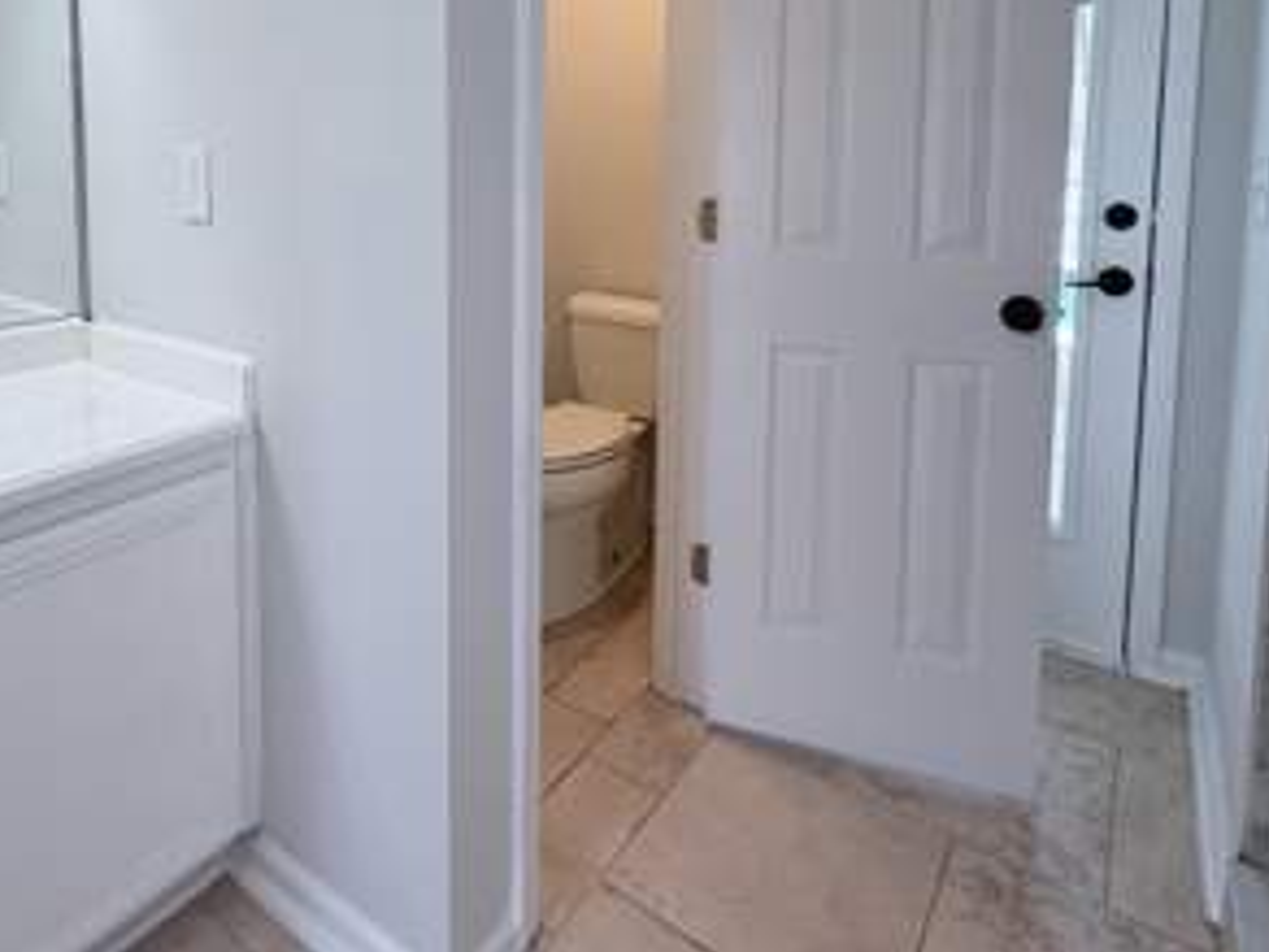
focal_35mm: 23
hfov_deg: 73.5
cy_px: 206
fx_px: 843
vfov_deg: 55.2
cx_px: 543
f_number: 2.2
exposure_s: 1/120
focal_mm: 2.22
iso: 125
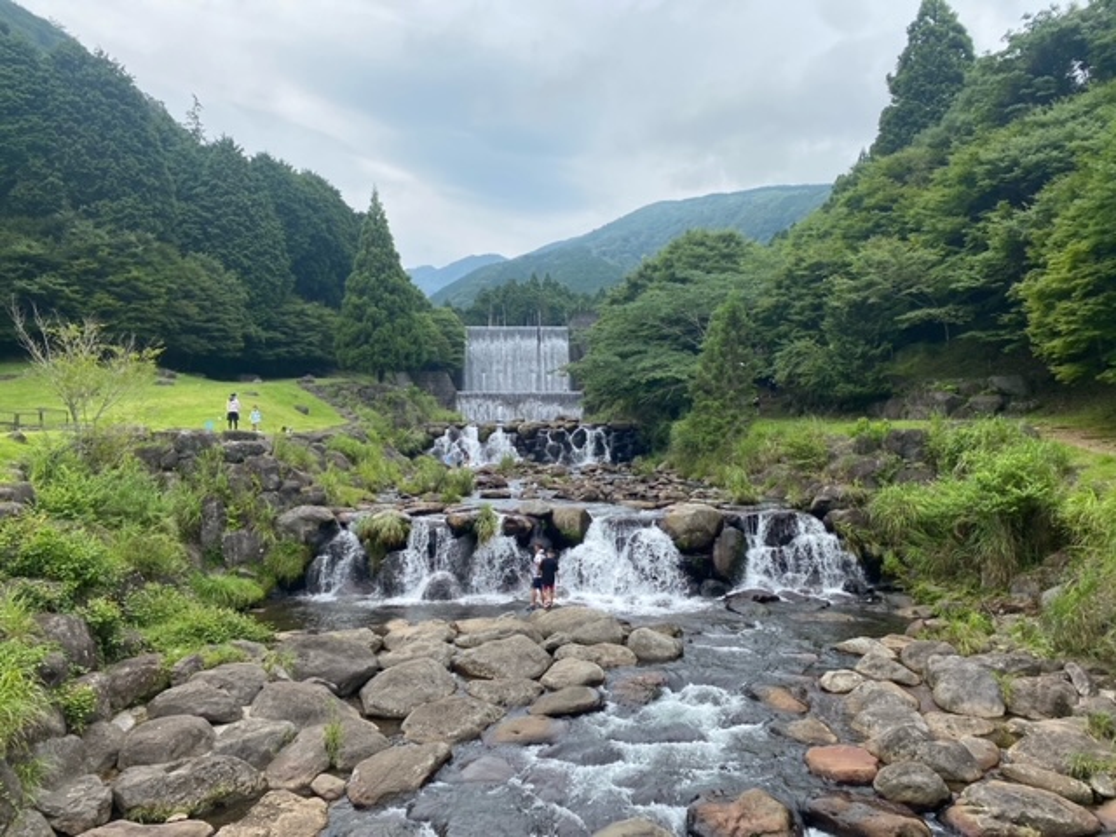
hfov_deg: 67.3
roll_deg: +0.6
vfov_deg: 53.1
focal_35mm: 26
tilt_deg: +1.7
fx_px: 838
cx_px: 558
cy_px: 418
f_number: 1.8
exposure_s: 1/1779
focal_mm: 4.25
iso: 32
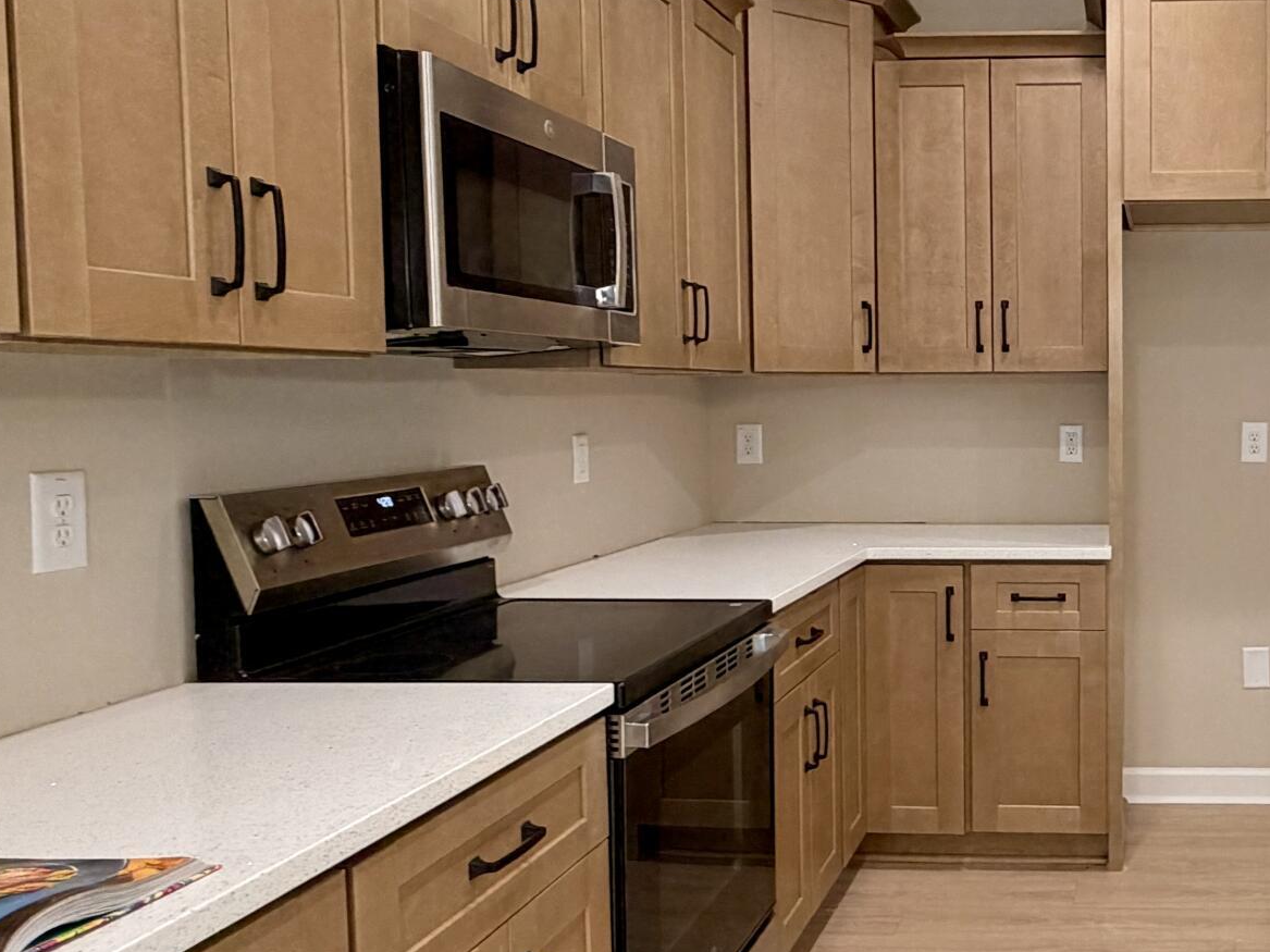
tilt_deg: -3.4
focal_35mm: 36
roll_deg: -0.4
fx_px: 1321
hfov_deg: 46.9
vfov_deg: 39.6
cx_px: 1112
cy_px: 463
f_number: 2.2
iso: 160
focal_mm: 2.22
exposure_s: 1/60
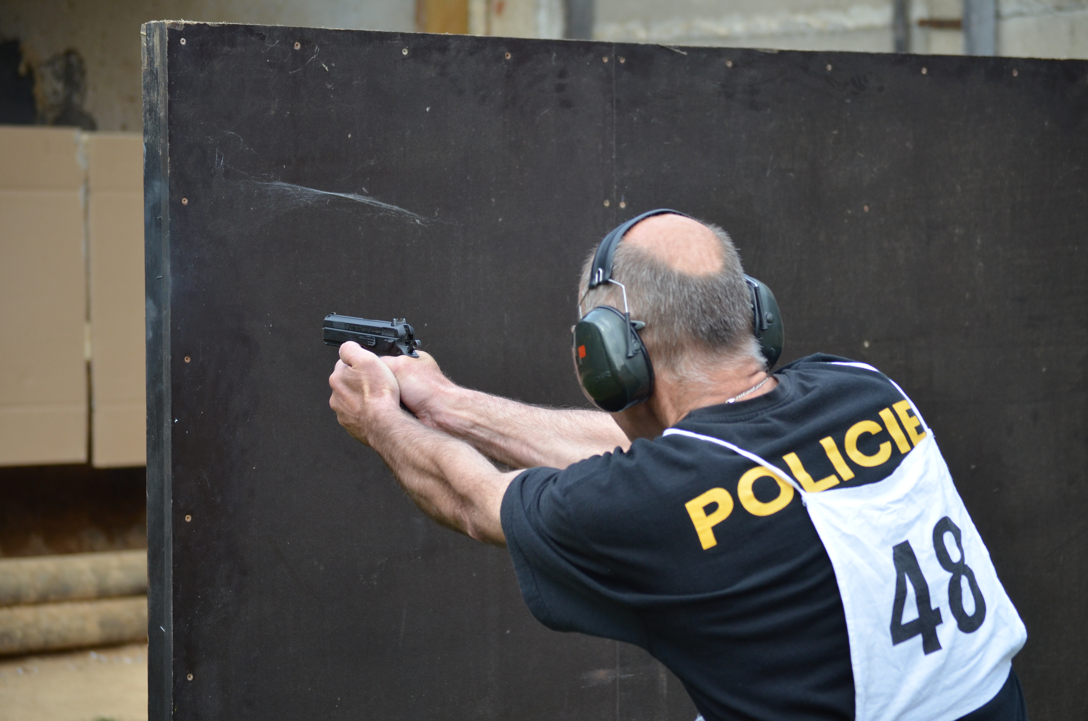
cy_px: 360
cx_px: 544
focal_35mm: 108
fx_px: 3257
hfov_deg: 19.0
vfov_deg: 12.6
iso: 450
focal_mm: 72
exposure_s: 1/1000
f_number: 4.2
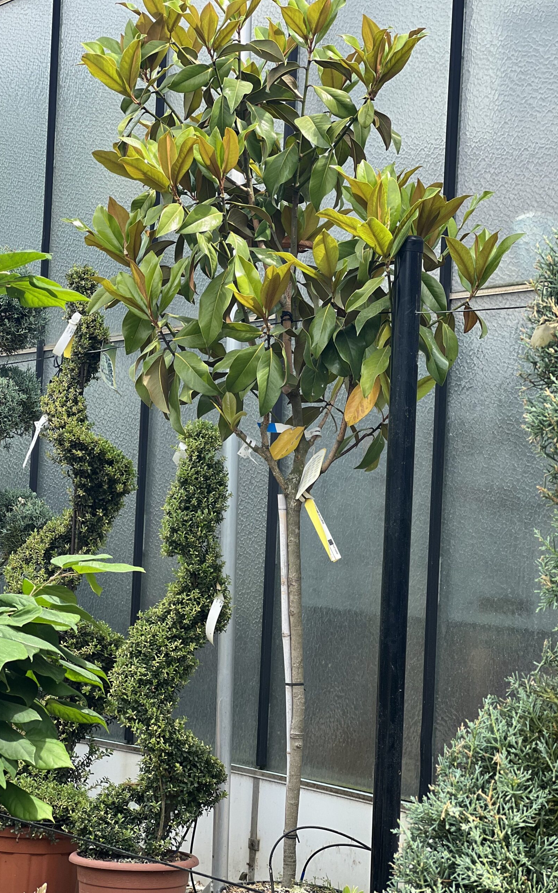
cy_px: 448
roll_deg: -2.5
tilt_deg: +5.3
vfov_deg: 25.2
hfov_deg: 15.9
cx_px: 260
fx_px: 1995
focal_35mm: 82
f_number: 2.8
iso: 25
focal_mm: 9
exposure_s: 1/140
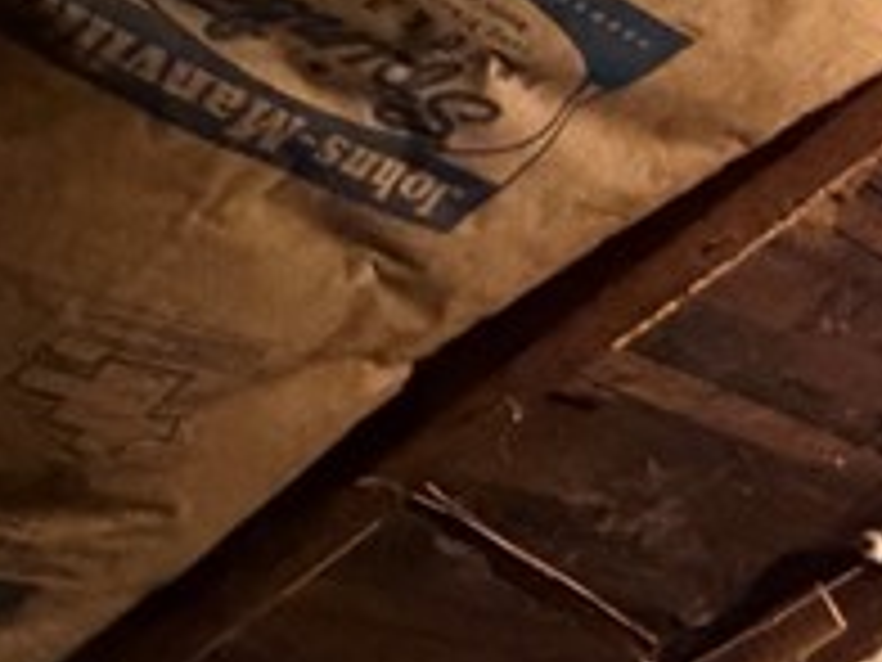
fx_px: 1860
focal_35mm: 73
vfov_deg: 15.2
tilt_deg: -13.0
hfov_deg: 16.1
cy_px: 1419
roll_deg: +0.3
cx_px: 1998
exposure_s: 1/40
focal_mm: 2.22
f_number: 2.2
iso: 1250
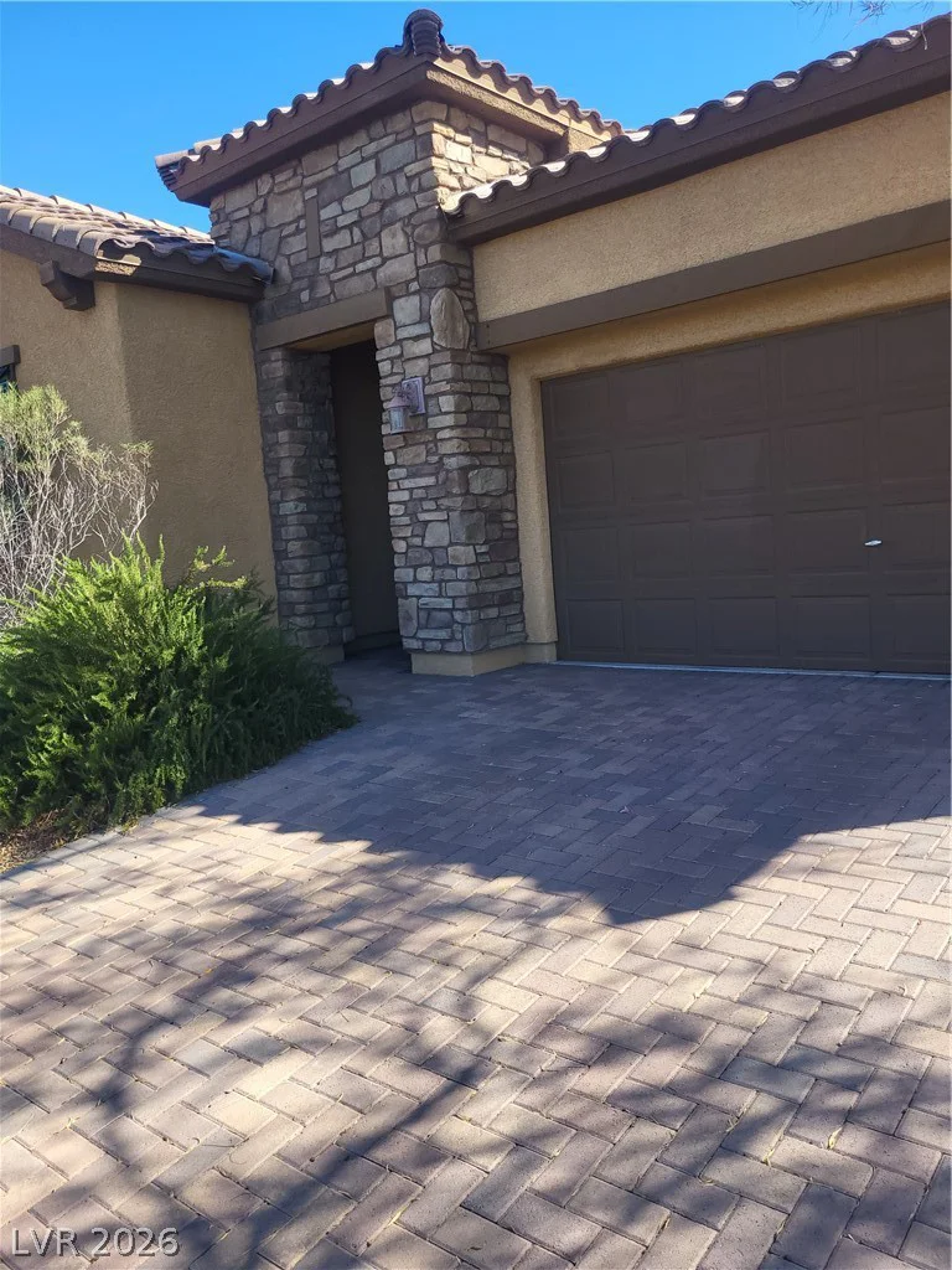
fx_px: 953
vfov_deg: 67.3
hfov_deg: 53.1
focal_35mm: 26
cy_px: 635
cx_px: 476
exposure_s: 1/968
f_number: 1.8
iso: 40
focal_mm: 5.4
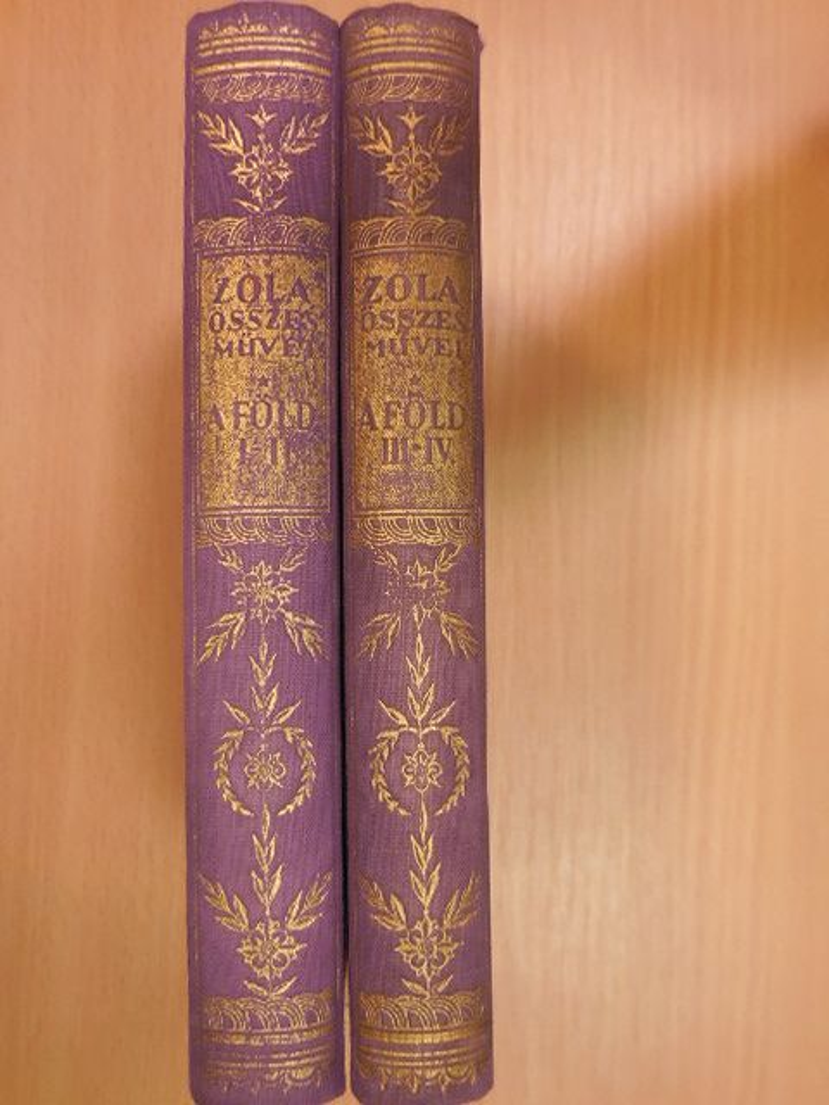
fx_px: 1054
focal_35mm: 33
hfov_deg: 42.9
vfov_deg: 55.4
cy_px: 552
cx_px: 414
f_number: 3.7
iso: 400
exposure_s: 1/30
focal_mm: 5.9
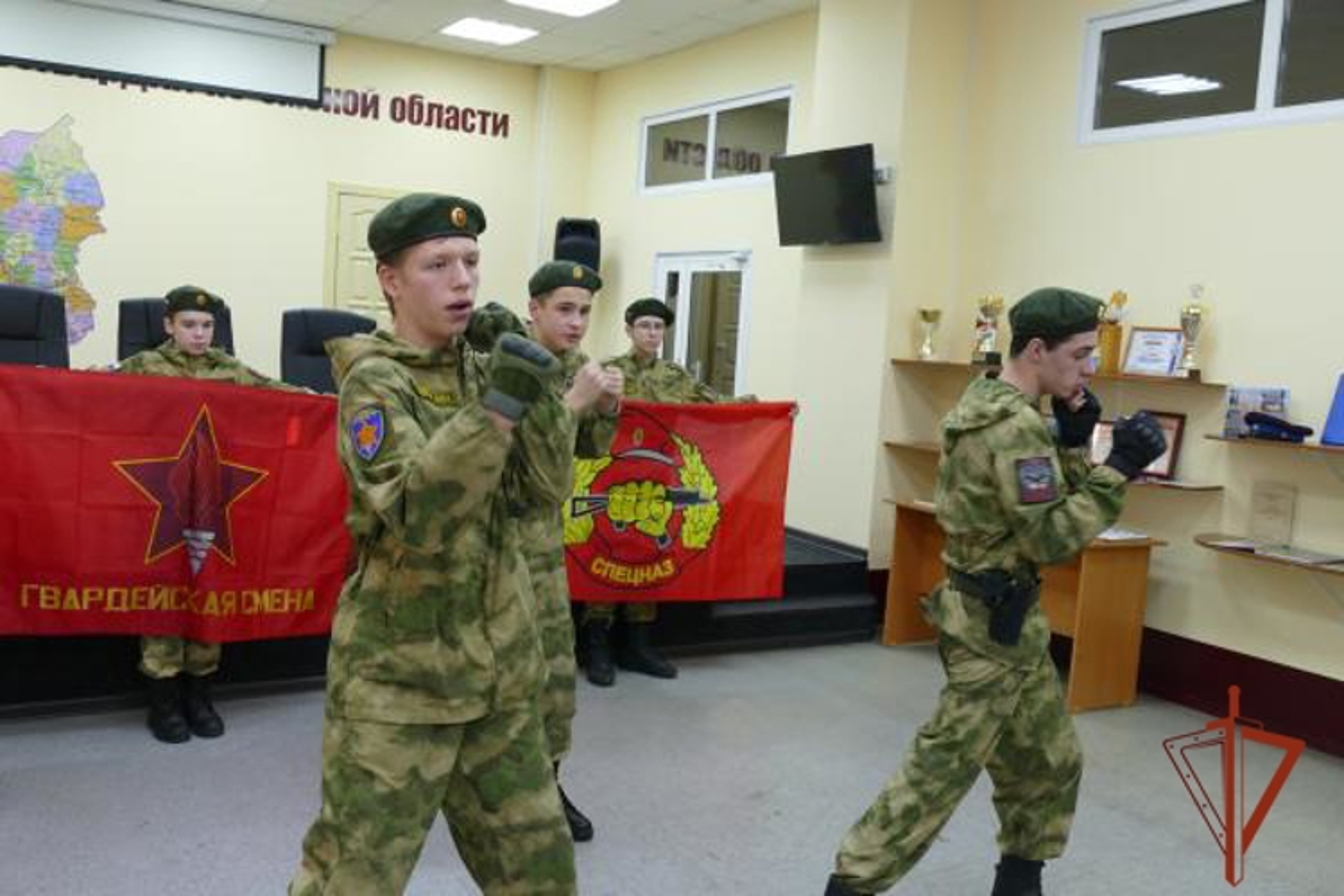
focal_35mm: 34
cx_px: 672
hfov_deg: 55.8
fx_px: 1269
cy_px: 448
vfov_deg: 38.9
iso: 320
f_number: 3.1
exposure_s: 1/80
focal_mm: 12.38
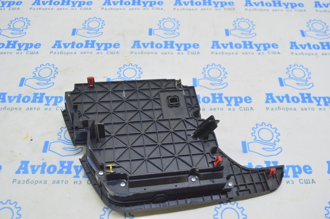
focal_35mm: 34
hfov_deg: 55.1
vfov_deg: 38.3
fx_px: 316
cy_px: 110
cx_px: 165
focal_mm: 23
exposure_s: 1/20
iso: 400
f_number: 5.6
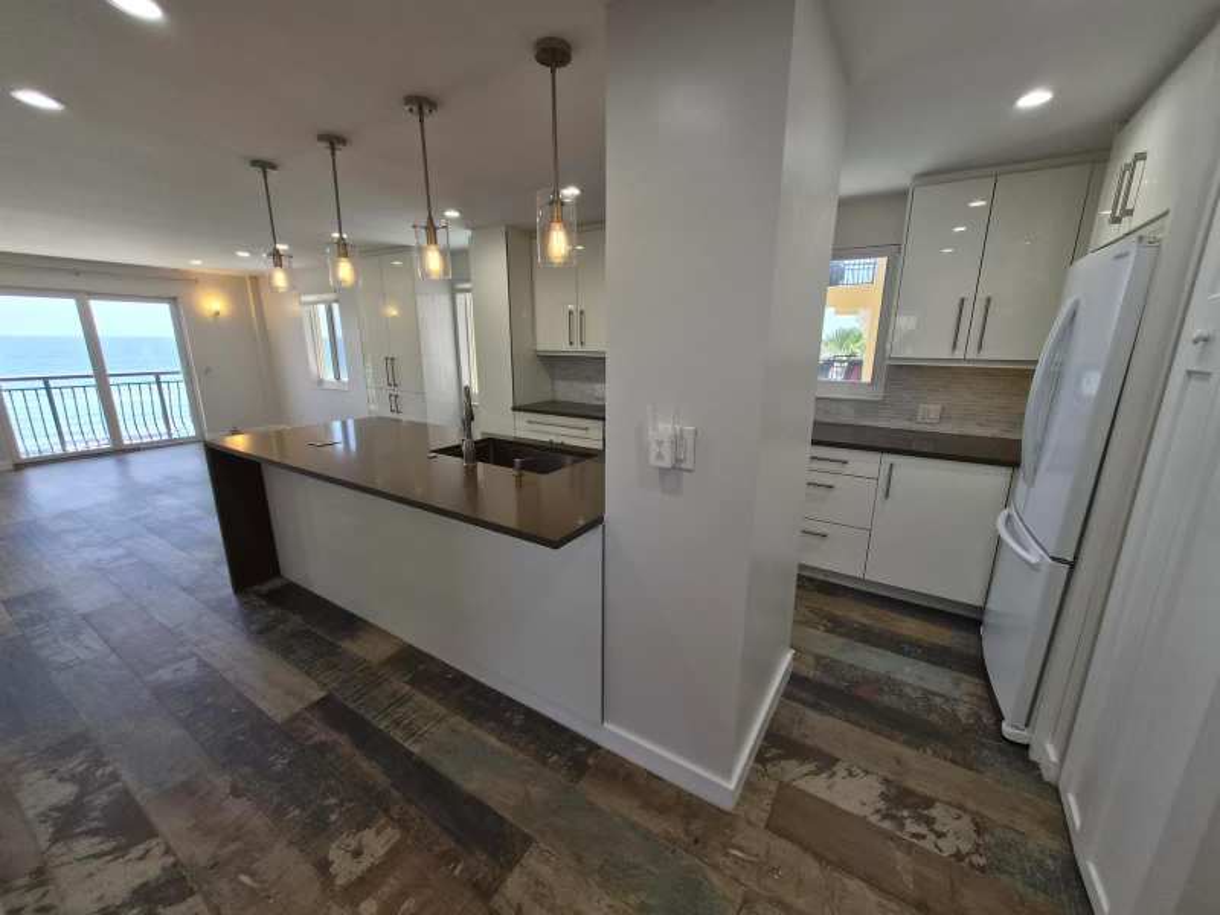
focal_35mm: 13
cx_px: 610
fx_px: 458
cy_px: 458
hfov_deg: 106.2
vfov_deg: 89.9
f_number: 2.2
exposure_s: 1/120
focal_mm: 1.7
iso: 50
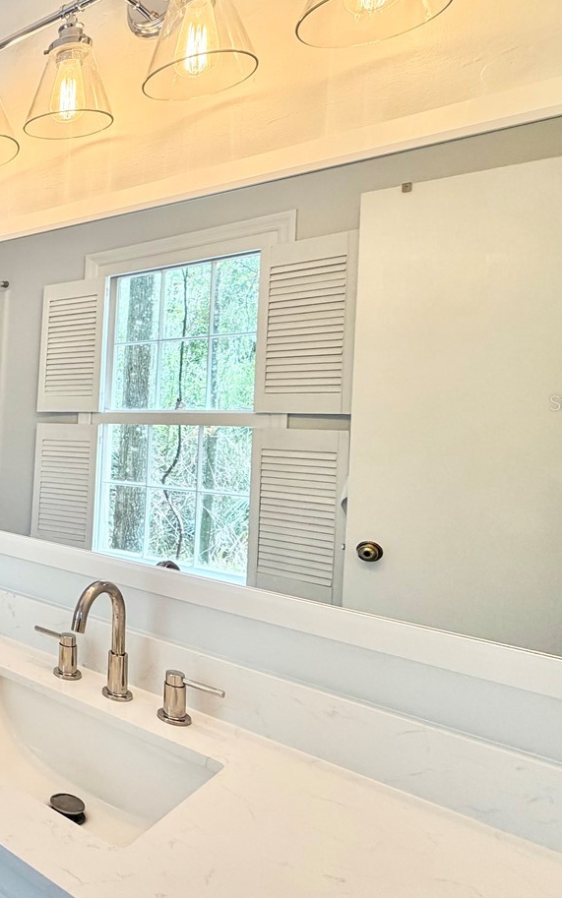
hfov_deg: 35.2
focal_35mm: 26
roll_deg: -0.1
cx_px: -145
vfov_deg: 70.2
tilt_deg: -0.7
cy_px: 402
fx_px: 637
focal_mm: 2.22
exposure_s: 1/120
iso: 125
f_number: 2.2
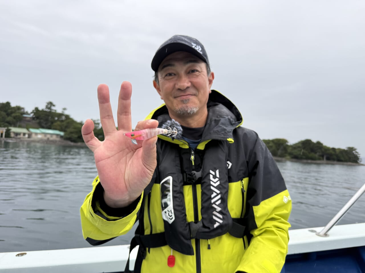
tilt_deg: +3.5
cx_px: 182
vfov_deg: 56.8
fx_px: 253
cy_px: 136
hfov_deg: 71.6
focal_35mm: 24
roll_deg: -4.3
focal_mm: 6.76
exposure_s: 1/481
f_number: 1.78
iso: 80
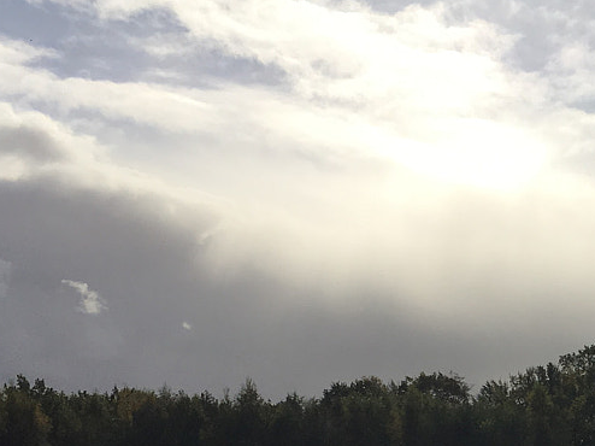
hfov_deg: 19.8
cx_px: 678
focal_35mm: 94
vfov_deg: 14.7
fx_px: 1615
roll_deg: -0.3
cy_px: 645
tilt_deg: -5.2
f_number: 2.2
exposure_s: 1/5917
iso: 25
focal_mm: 4.15
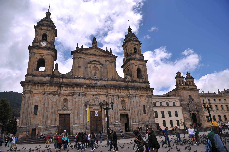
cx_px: 114
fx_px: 153
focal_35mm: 24
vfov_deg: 53.1
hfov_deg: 73.8
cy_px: 76
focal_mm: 24
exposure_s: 1/2500
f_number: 4.5
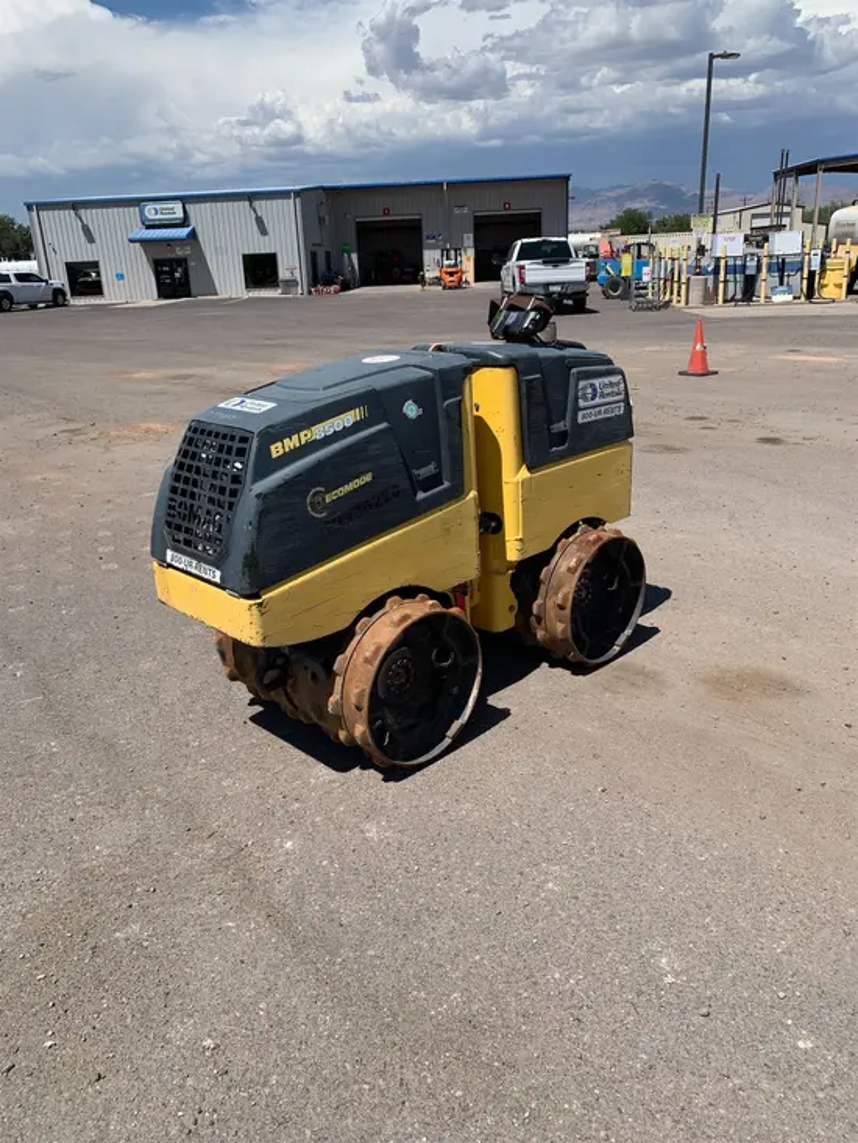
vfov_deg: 67.3
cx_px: 429
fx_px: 859
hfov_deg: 53.1
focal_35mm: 26
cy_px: 572
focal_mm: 4.25
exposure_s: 1/2994
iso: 25
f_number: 1.8
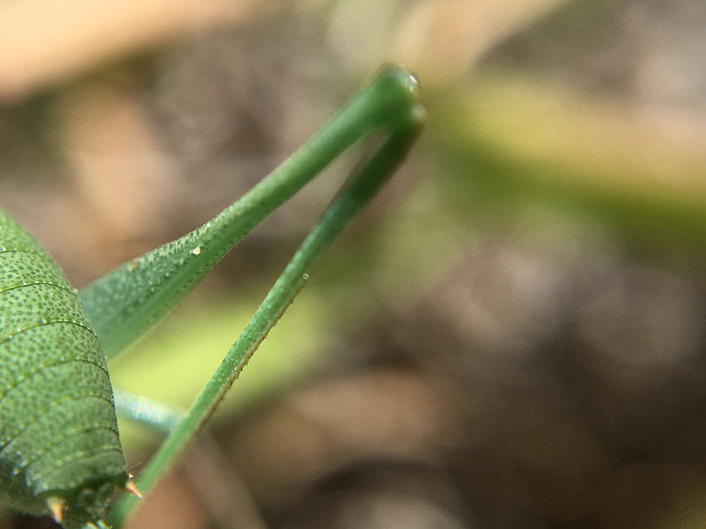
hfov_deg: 39.5
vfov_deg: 30.9
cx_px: 192
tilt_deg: -52.9
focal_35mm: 47
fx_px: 958
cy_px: 269
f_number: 2.2
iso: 25
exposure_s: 1/927
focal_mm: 4.15
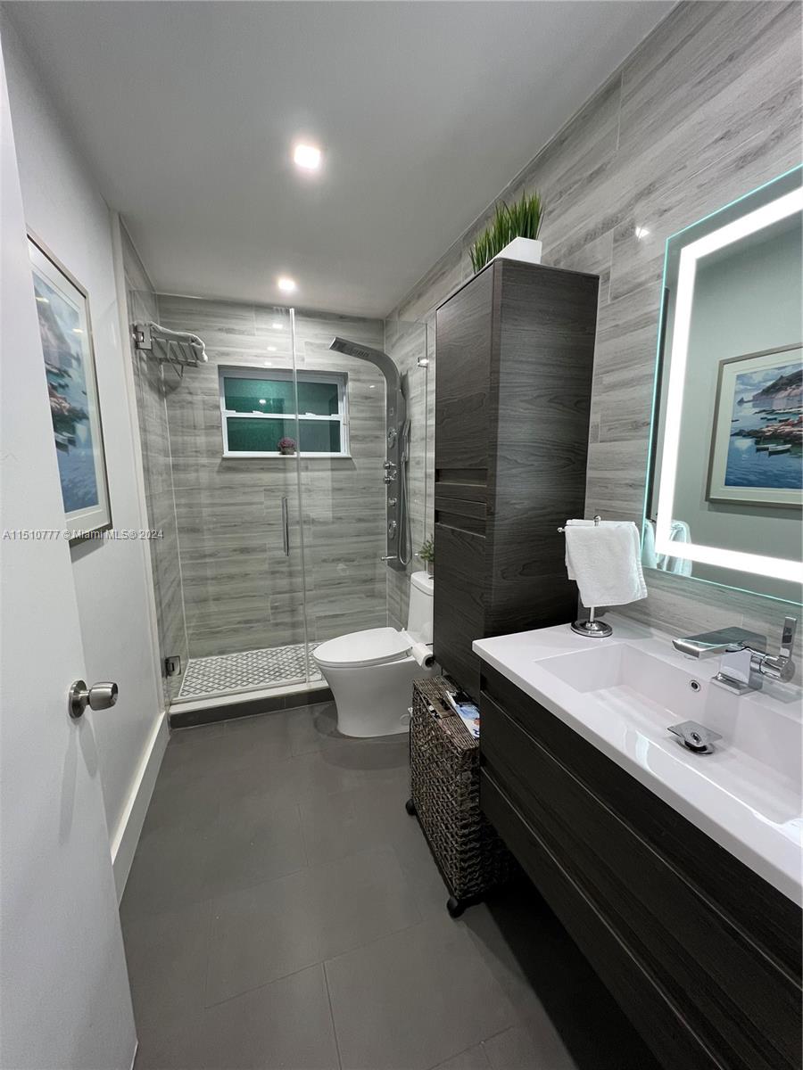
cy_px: 535
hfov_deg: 89.9
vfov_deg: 106.2
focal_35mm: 13
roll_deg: +0.2
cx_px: 402
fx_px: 402
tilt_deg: -8.4
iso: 200
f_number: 1.8
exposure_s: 1/60
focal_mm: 1.57
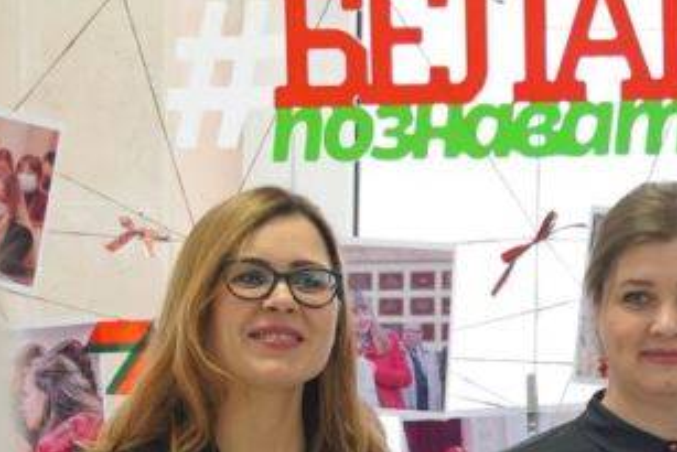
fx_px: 3217
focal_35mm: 171
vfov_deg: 8.0
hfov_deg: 11.9
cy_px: 512
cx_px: 696
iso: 1600
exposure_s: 1/160
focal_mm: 47
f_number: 4
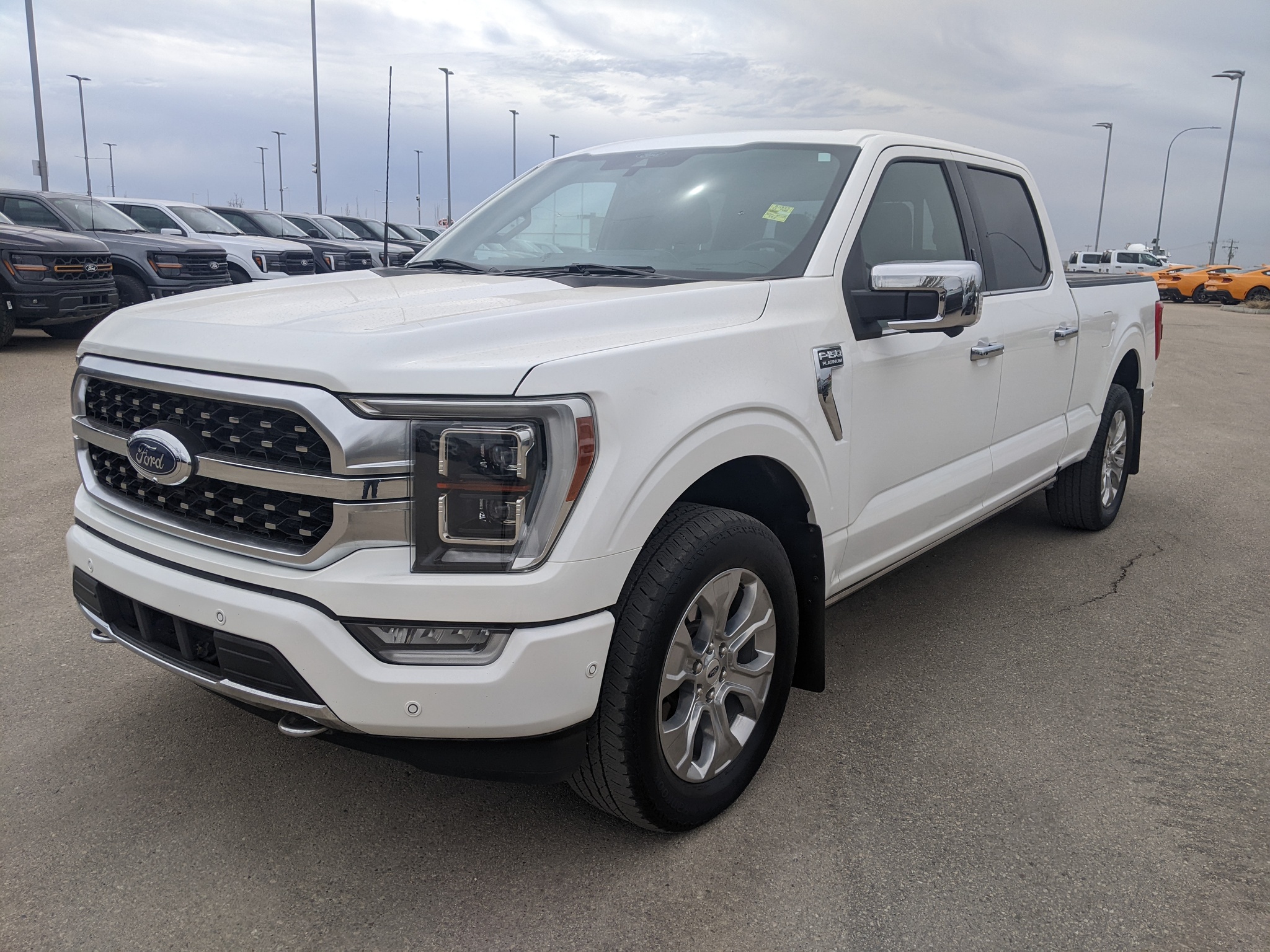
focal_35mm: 27
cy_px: 476
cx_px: 635
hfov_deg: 65.3
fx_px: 991
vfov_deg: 51.4
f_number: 1.8
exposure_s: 1/3356
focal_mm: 4.44
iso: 63
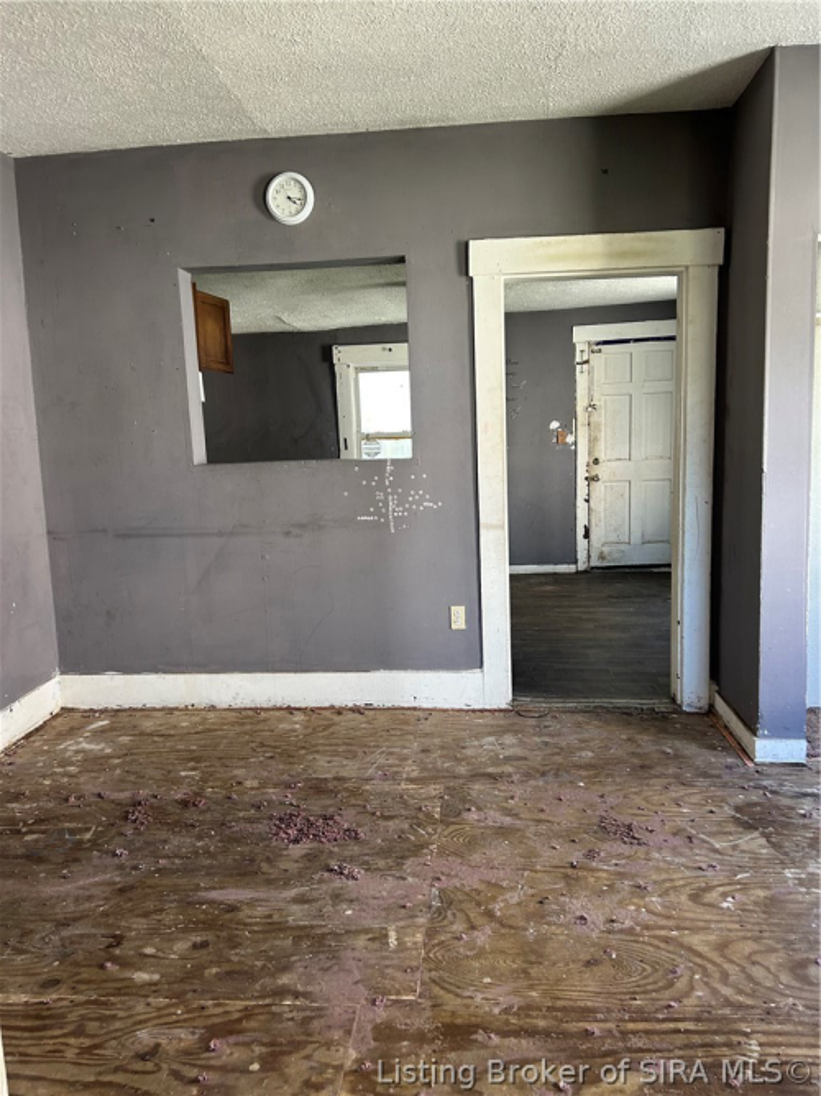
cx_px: 410
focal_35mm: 26
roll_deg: +2.1
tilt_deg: -10.8
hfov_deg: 53.0
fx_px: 822
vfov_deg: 67.3
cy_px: 548
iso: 125
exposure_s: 1/102
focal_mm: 5.7
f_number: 1.5
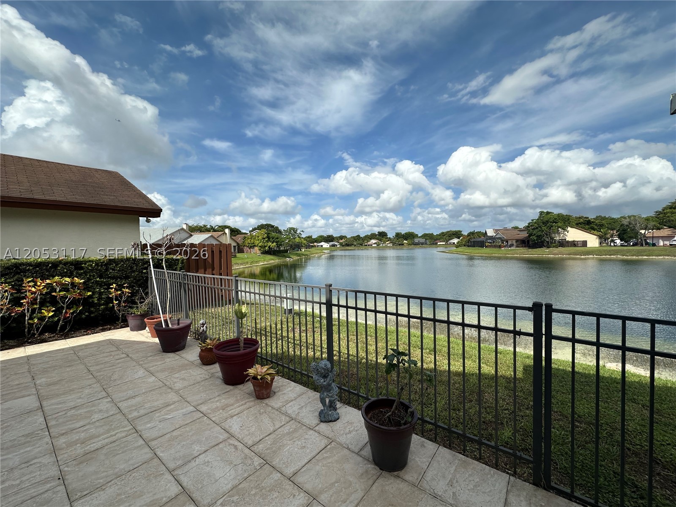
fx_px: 273
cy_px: 254
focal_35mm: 14
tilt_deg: -1.1
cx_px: 338
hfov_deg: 102.1
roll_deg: +0.8
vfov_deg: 85.7
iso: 50
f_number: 2.2
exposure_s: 1/3861
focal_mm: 2.22
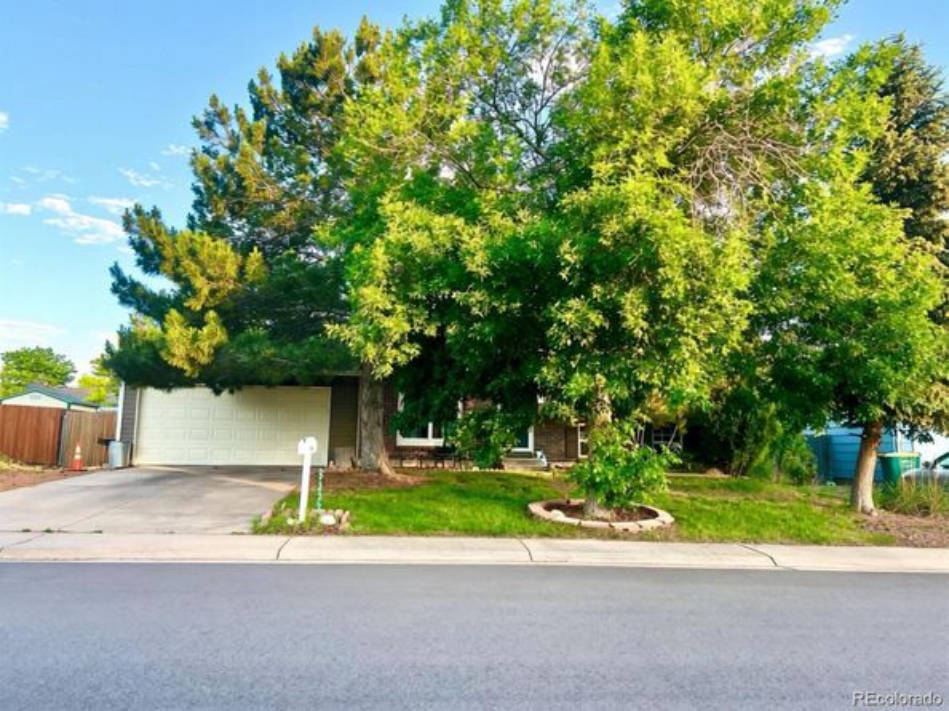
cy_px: 356
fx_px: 713
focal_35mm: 26
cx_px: 474
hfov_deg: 67.3
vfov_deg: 53.0
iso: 50
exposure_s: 1/176
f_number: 1.5
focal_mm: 5.7
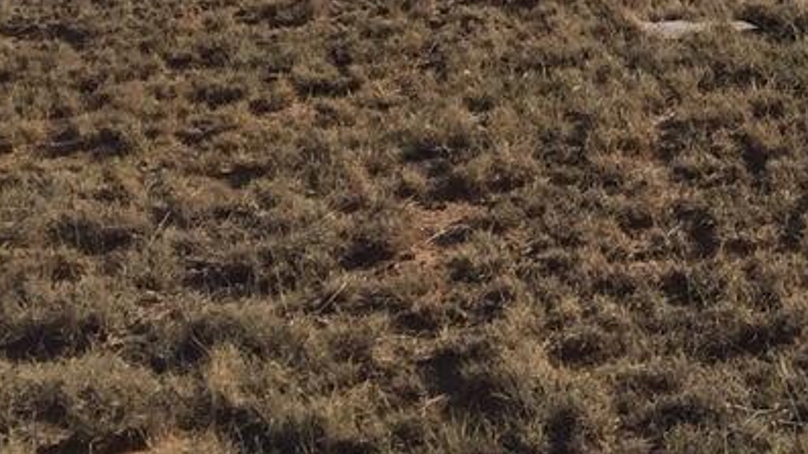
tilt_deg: -4.5
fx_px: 2784
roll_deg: +1.7
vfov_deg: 8.9
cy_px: -415
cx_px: 1217
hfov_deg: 15.3
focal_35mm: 130
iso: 32
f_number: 2.2
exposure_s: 1/2475
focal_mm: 4.15
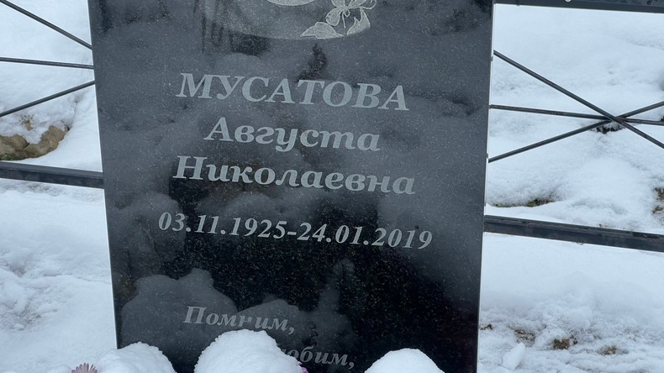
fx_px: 1496
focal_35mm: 85
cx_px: 334
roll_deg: -1.6
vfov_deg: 14.2
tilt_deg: -29.2
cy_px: 135
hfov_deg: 25.0
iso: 50
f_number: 2.8
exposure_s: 1/99
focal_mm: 9
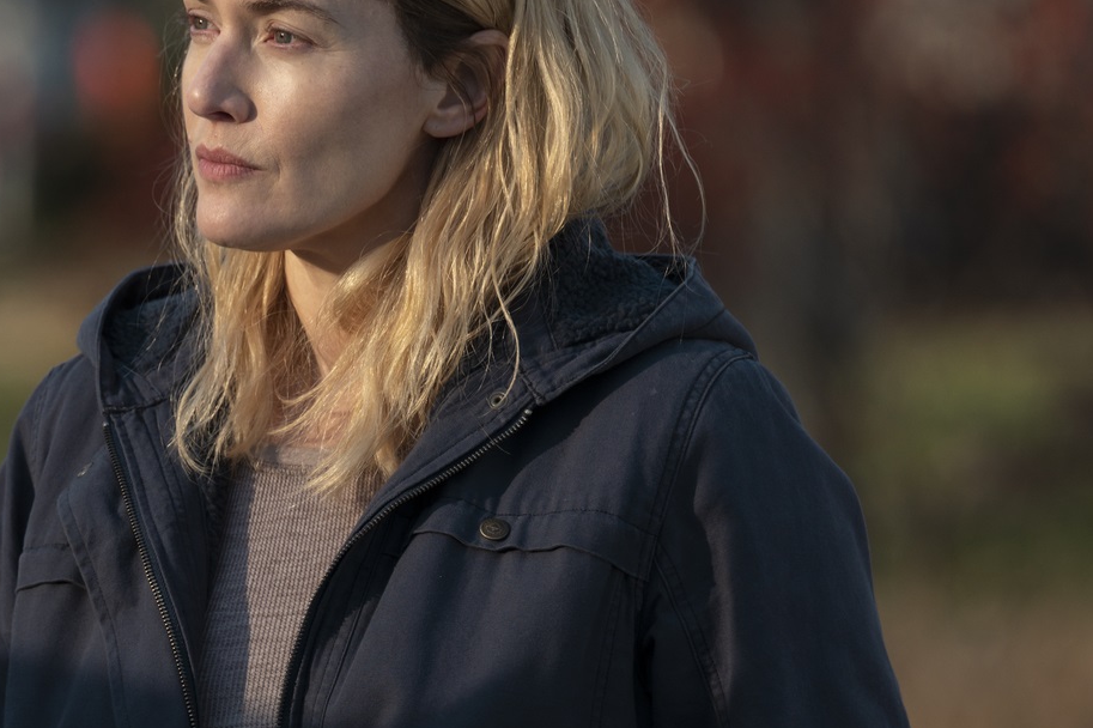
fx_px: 15387
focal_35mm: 507
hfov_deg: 4.1
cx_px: 25
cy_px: 515
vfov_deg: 2.7
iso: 400
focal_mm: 241
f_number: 4.5
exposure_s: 1/1000
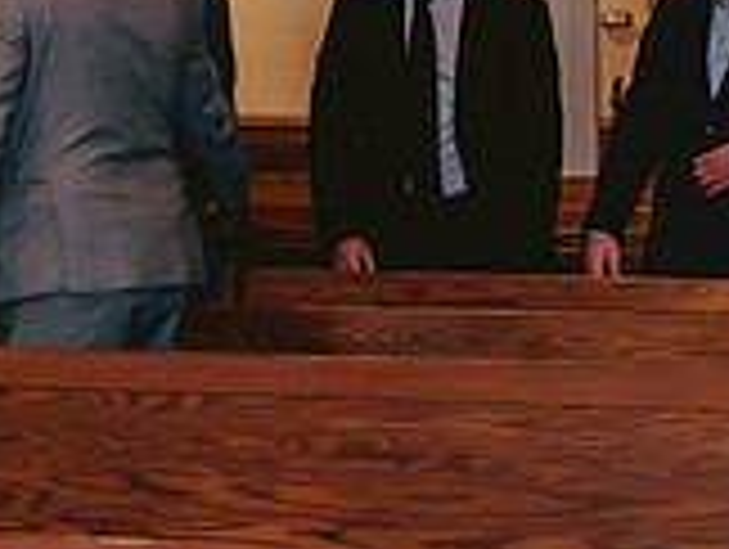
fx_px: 3628
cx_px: -436
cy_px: -25
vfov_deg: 8.6
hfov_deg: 11.0
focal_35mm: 172
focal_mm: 50
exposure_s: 1/125
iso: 800
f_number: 2.8
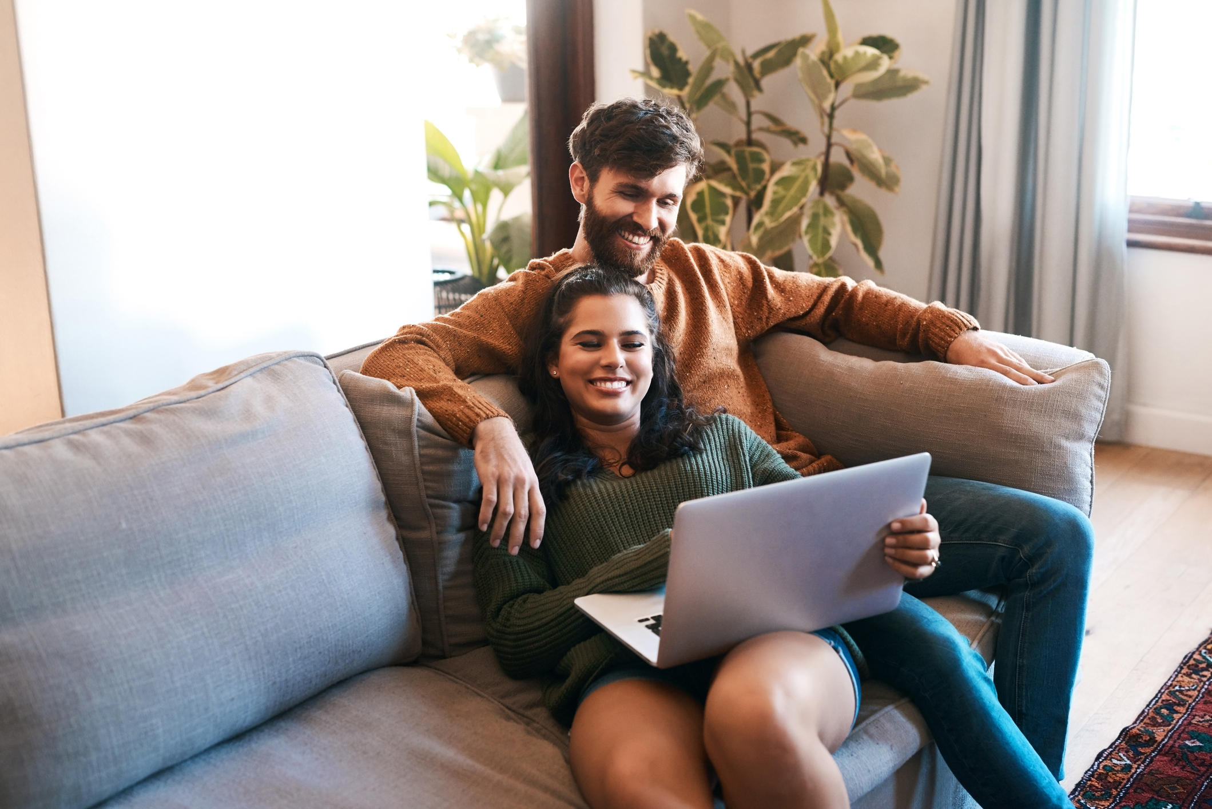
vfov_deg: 27.0
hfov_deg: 39.6
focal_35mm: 50
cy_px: 404
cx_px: 606
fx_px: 1684
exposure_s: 1/200
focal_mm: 50
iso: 640
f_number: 2.8
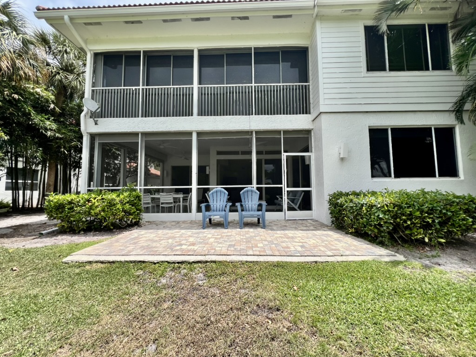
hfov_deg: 106.2
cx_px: 238
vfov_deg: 89.9
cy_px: 178
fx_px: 179
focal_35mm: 13
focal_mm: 1.57
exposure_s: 1/1488
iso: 32
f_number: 1.8
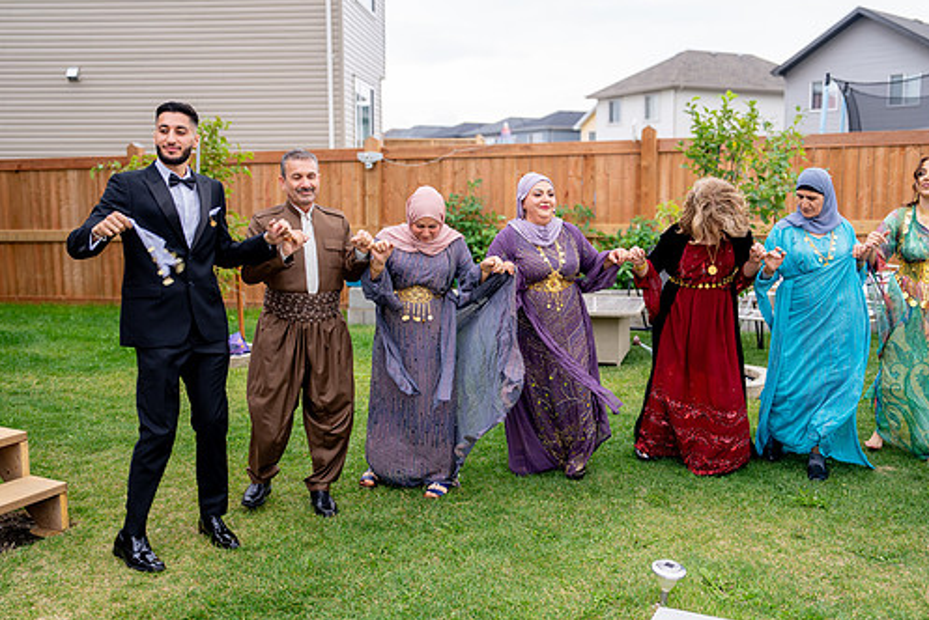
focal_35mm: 35
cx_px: 482
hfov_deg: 54.4
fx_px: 904
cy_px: 292
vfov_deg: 37.9
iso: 100
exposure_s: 1/400
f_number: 2.8
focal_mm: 30
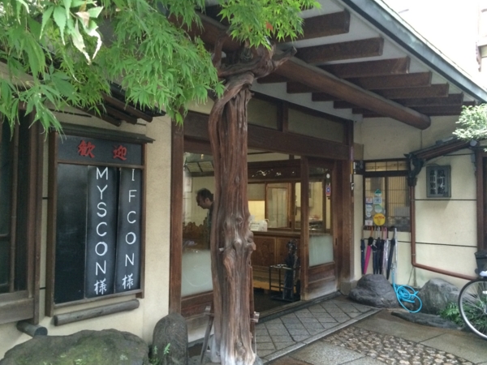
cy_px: 187
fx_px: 450
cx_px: 256
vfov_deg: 44.2
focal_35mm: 32
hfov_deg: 56.8
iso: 250
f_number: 2.2
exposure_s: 1/30
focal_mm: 4.12
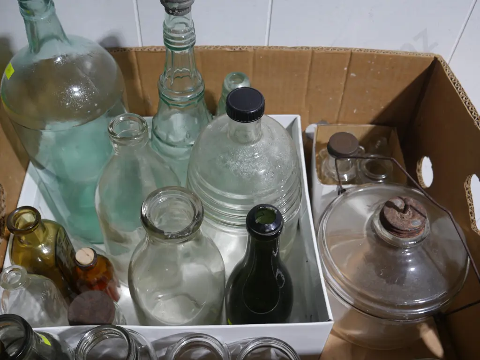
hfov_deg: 49.0
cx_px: 240
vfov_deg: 37.8
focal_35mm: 38
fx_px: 527
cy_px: 180
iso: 500
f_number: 4.1
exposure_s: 1/60
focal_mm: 19
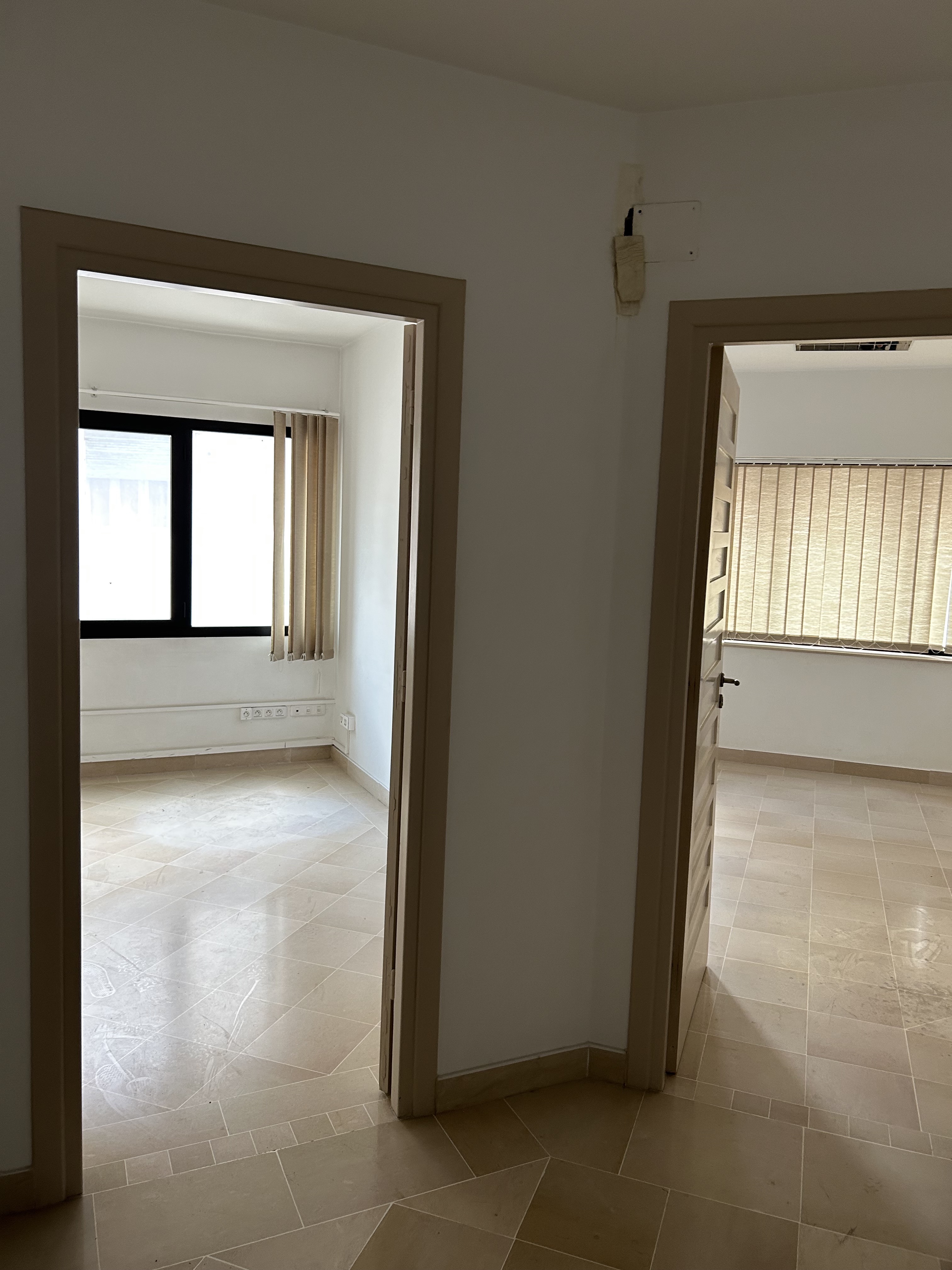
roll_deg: -1.6
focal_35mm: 26
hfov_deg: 53.1
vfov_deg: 67.3
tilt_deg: -6.6
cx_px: 476
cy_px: 635
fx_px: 953
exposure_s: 1/121
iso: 125
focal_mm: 5.7
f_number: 1.5
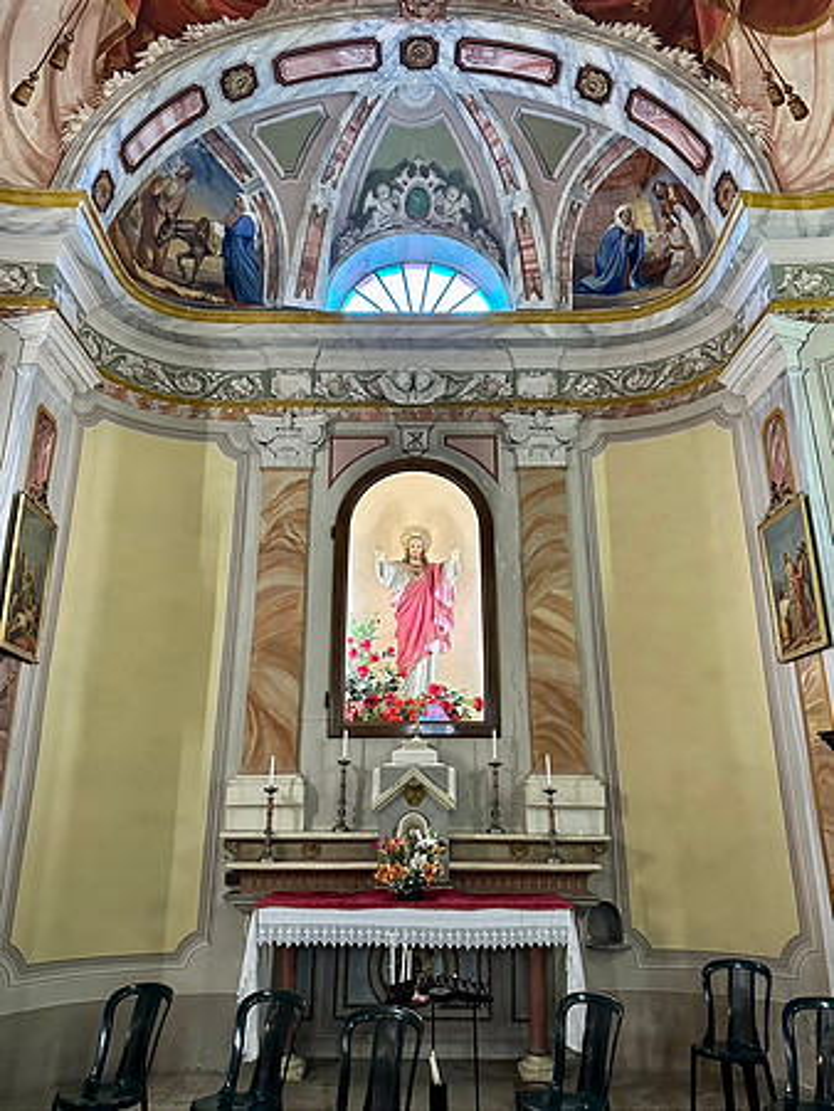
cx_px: 417
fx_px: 770
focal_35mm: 24
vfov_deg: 71.6
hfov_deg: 56.9
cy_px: 556
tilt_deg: +17.3
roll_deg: +0.0
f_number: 1.78
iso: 640
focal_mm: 6.86
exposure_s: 1/50
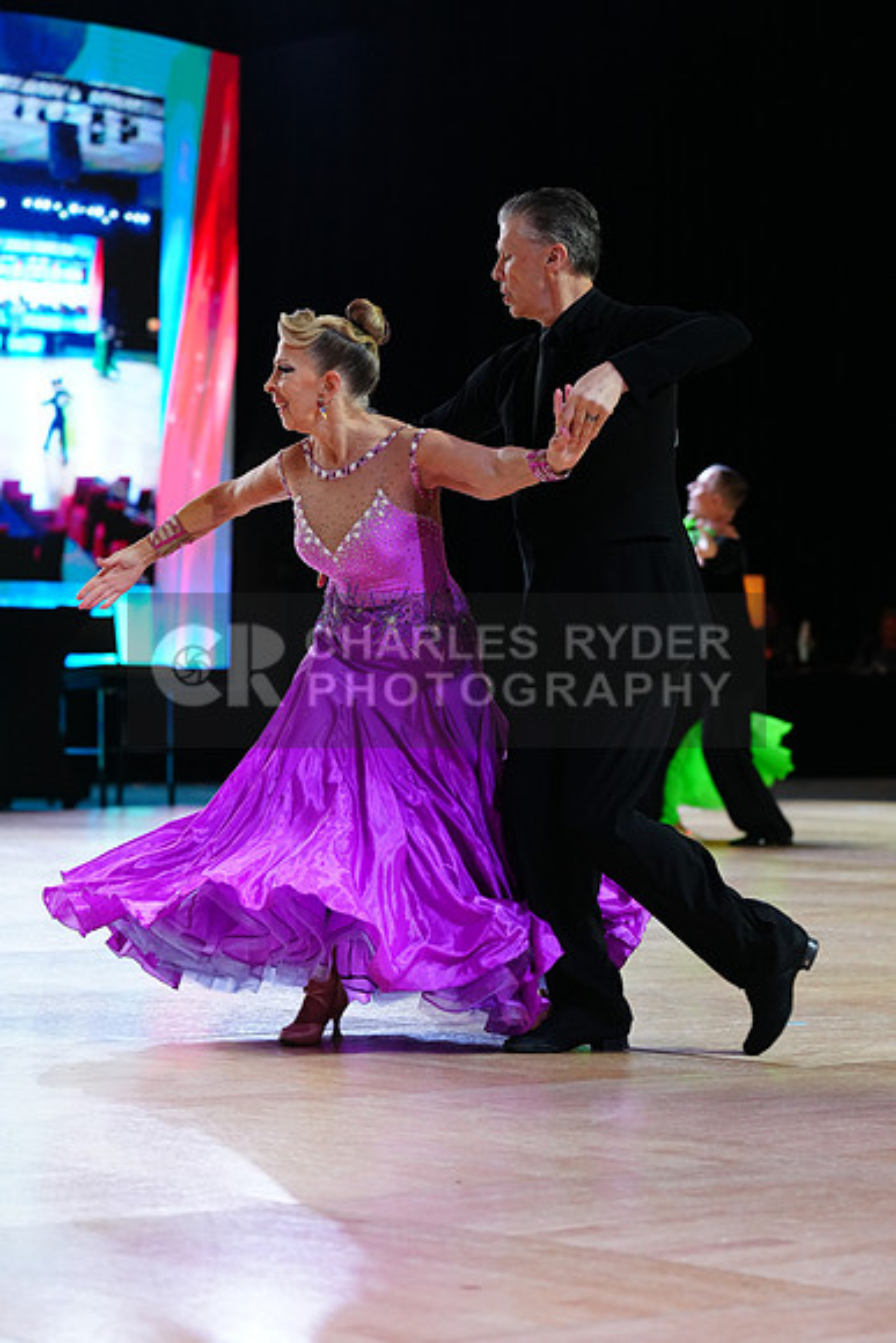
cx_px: 448
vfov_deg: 17.2
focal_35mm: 119
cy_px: 672
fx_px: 4440
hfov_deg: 11.5
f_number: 4
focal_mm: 119
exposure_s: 1/320
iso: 2500
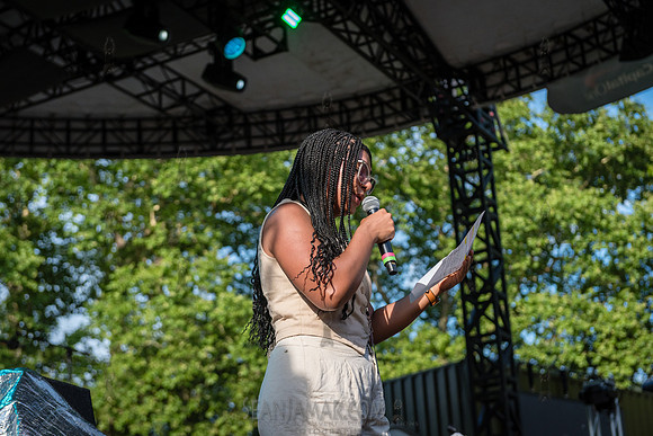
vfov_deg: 19.5
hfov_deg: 28.8
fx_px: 1270
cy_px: 218
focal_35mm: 70
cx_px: 326
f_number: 4
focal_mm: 70
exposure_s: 1/1250
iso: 500
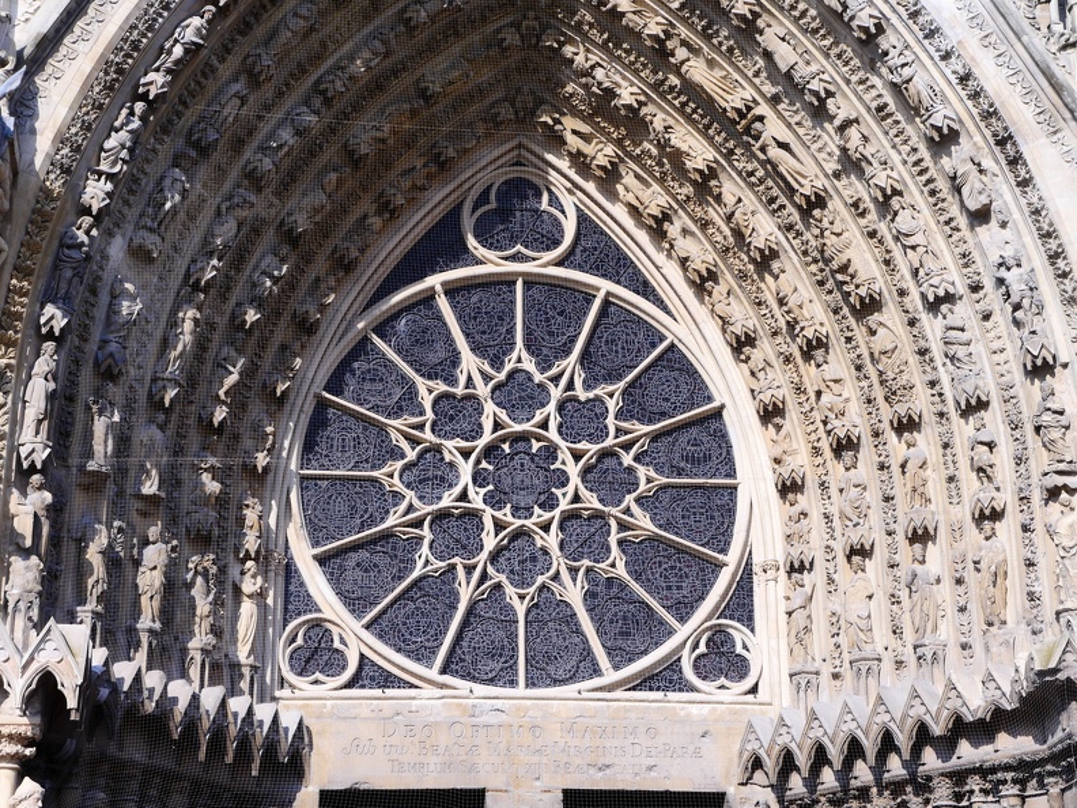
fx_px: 2178
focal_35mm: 70
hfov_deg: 27.8
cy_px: 404
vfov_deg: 21.0
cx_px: 538
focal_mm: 35
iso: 200
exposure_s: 1/160
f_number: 11
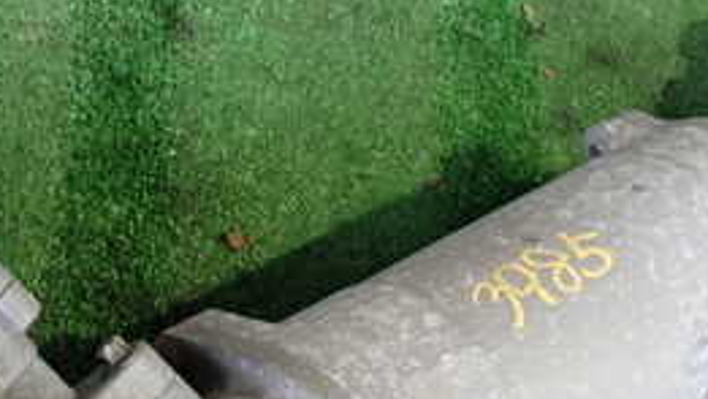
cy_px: 434
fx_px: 1502
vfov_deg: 14.8
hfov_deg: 26.4
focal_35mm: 80
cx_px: 231
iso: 250
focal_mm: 5.79
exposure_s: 1/30
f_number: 2.4
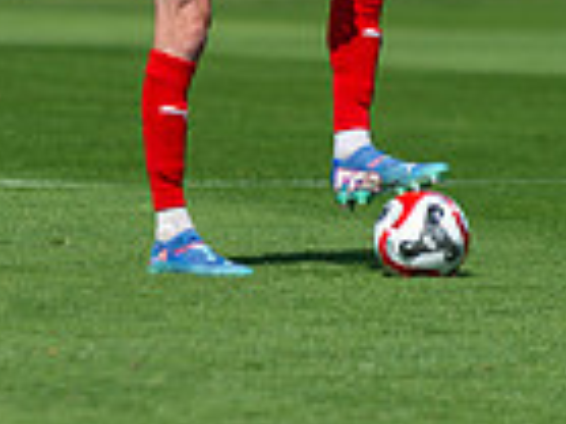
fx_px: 13314
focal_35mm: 815
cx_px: 269
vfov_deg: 1.8
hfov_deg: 2.4
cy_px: -253
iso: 100
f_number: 3.2
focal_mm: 200
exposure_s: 1/2500
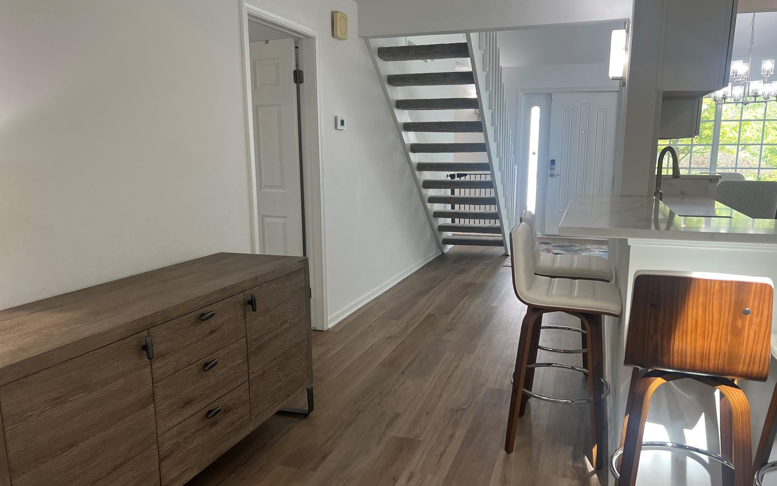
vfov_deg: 44.5
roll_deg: +1.2
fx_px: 593
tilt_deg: -12.4
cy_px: 248
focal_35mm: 28
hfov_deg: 66.5
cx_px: 392
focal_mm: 5.7
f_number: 1.5
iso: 80
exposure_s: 1/120
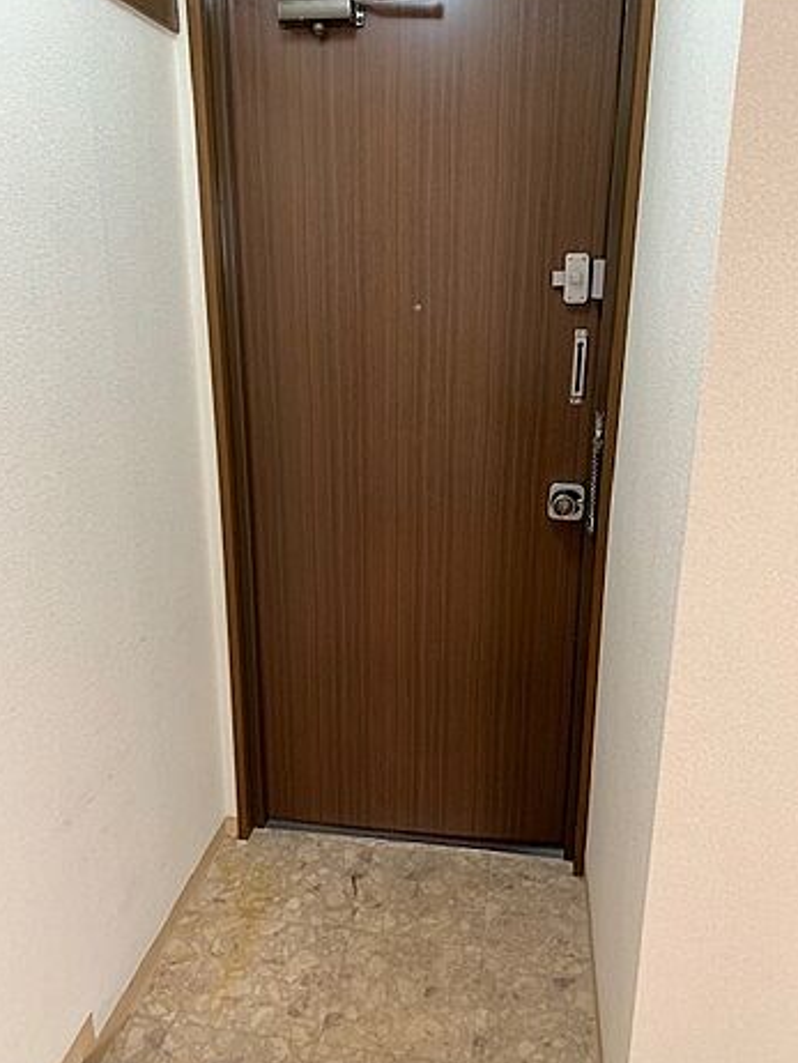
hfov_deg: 51.4
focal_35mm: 27
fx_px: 829
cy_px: 532
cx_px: 402
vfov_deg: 65.3
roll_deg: +0.7
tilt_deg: -16.5
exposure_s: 1/49
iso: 250
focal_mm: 4.25
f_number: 1.8
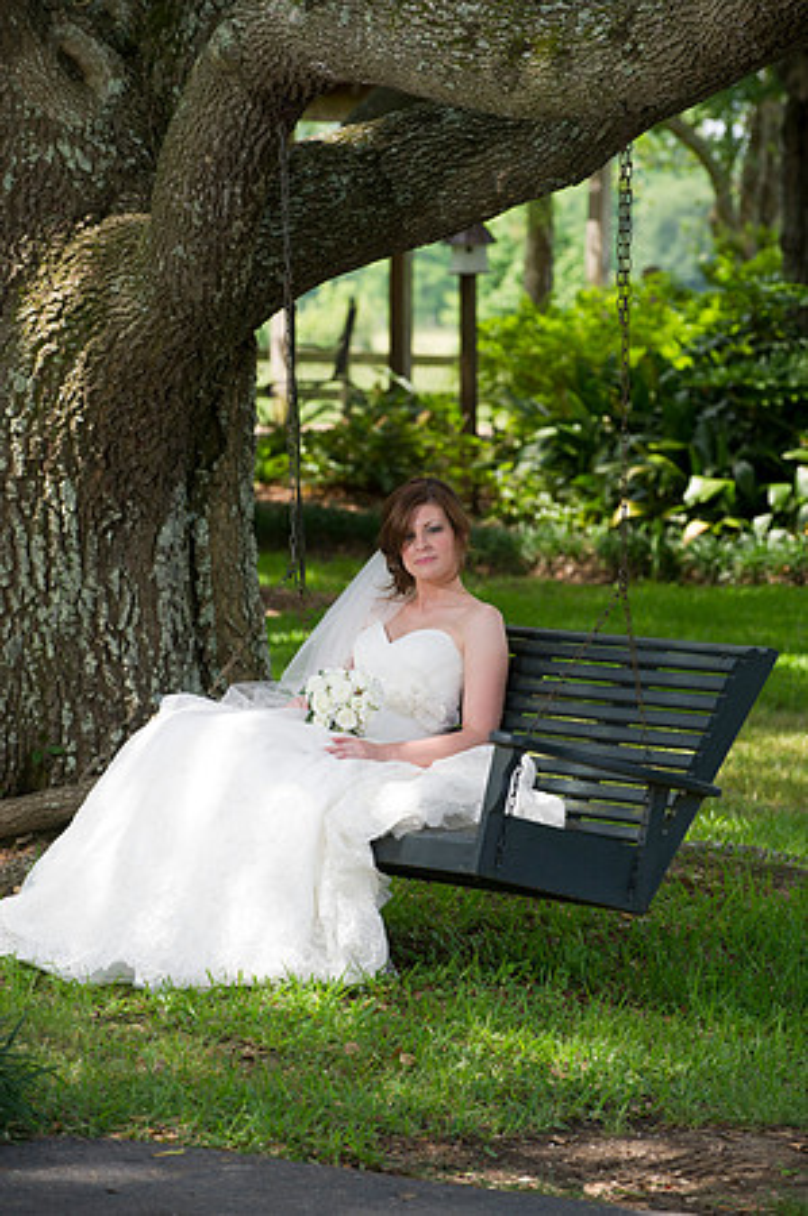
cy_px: 608
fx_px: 5905
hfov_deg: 7.8
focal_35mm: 175
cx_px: 404
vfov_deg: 11.8
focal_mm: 175
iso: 500
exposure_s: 1/250
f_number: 5.6
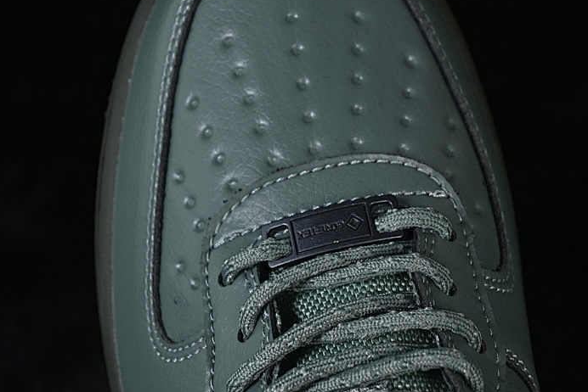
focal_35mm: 117
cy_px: 157
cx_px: 320
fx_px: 1912
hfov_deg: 17.5
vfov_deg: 11.7
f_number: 6.3
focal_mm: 50
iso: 160
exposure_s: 1/60
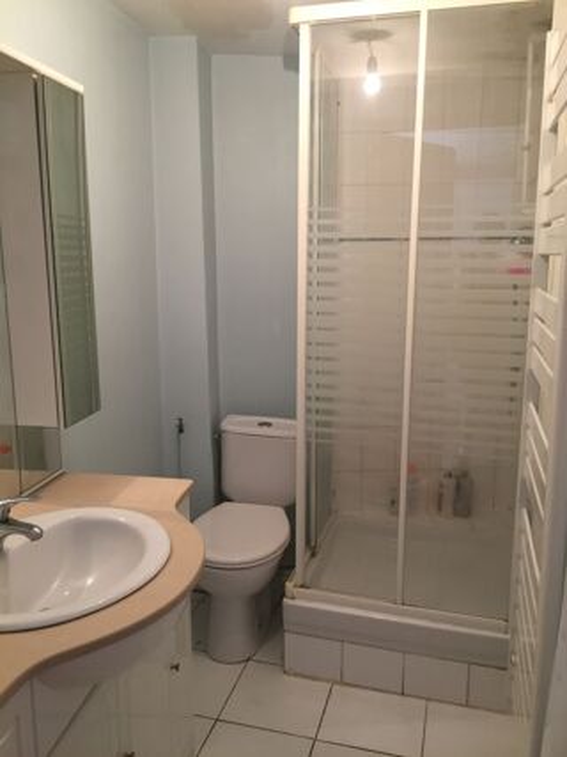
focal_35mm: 29
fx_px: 634
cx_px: 284
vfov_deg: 61.7
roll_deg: +0.9
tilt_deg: -10.6
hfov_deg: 48.2
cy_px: 378
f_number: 2.2
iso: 100
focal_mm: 4.15
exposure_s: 1/33
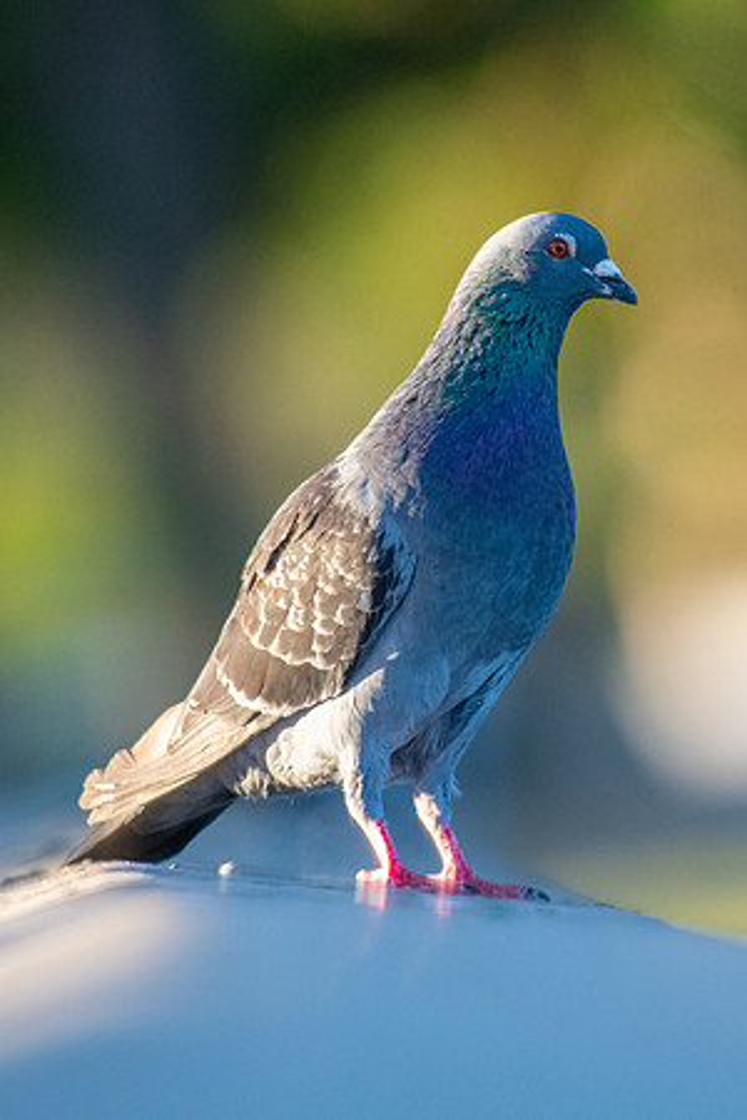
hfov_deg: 1.5
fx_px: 29178
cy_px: 441
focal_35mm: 938
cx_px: 469
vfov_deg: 2.2
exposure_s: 1/1250
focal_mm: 500
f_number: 5.6
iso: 1800
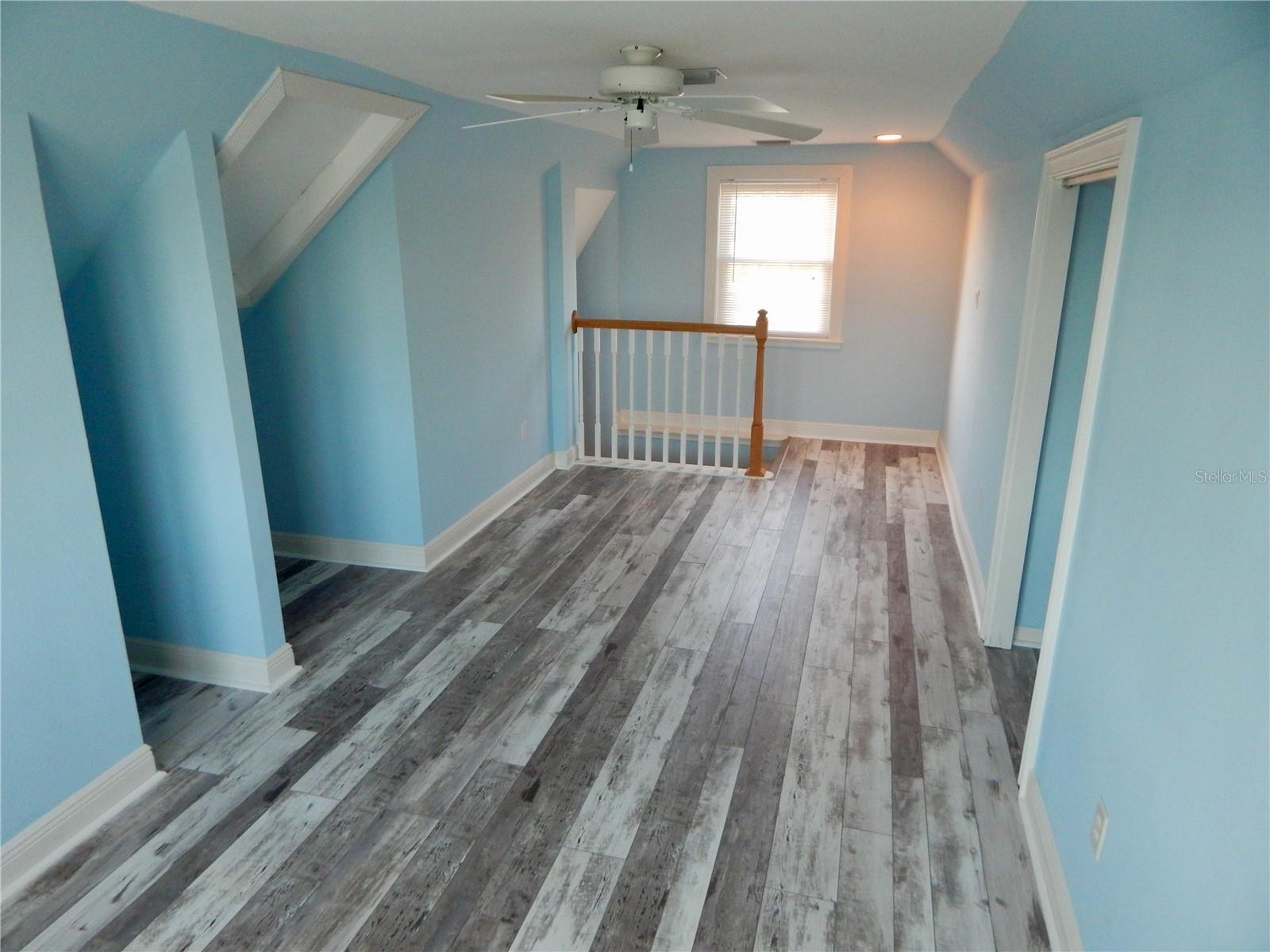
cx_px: 635
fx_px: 807
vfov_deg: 61.1
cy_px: 476
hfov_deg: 76.4
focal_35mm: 22
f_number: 3
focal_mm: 4
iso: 200
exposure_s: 1/30
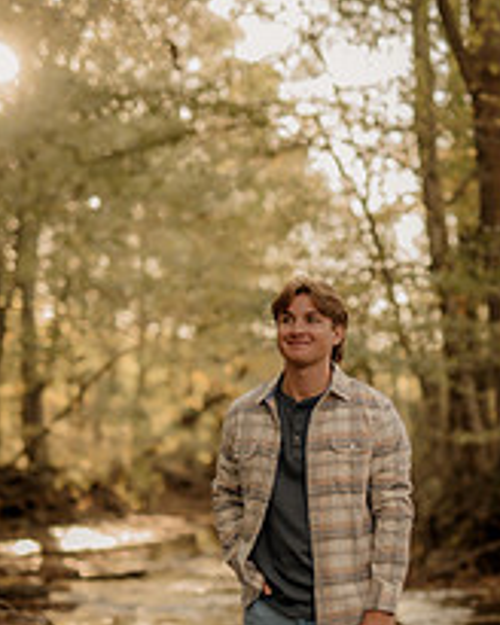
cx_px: 351
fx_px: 1905
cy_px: 463
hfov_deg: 14.9
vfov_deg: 18.5
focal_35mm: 103
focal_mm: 50
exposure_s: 1/320
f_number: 1.4
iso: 200
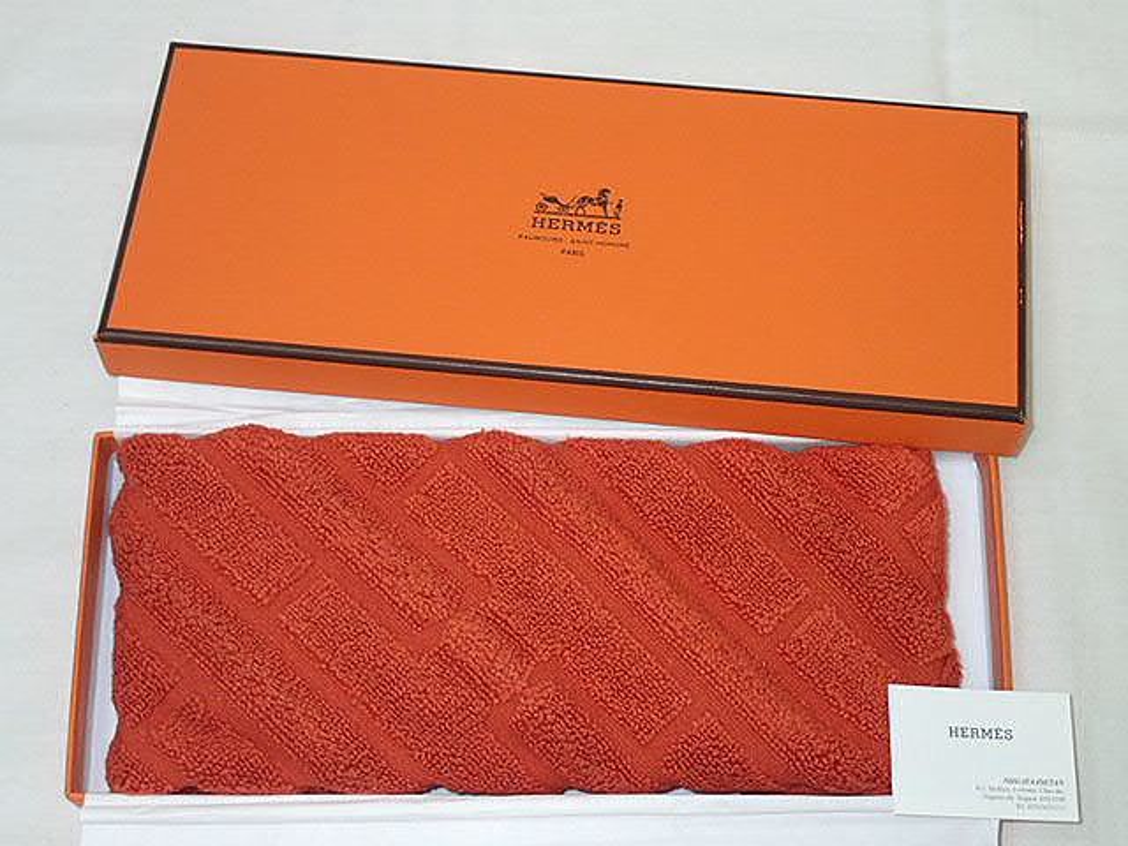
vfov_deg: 22.6
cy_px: 423
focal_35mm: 65
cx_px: 564
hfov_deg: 29.8
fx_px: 2118
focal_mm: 11.78
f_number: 3.8
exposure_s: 1/60
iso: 200
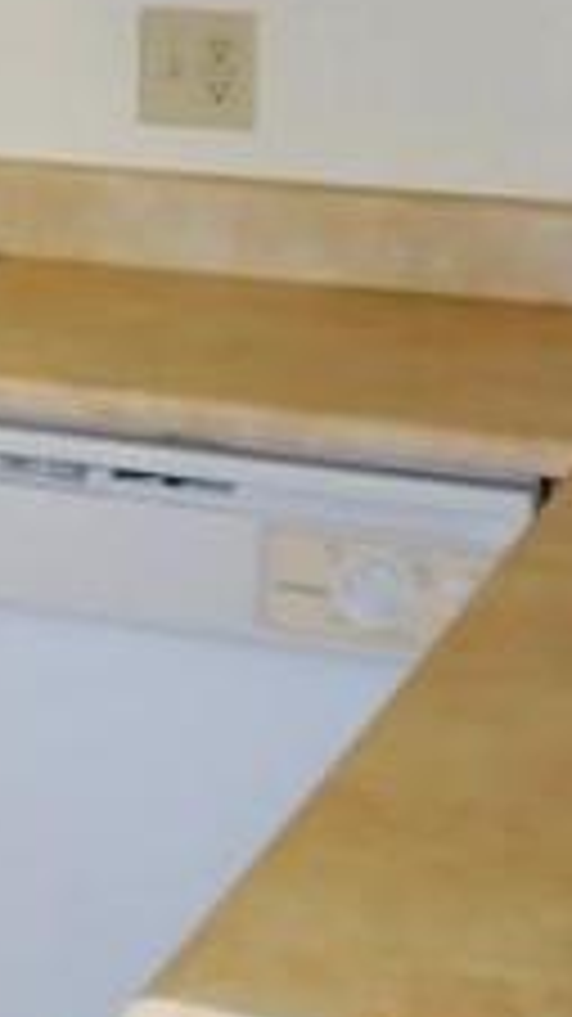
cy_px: -88
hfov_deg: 9.8
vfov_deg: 18.4
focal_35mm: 112
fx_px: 3022
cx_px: -685
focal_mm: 18
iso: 200
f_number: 3.5
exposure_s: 1/60
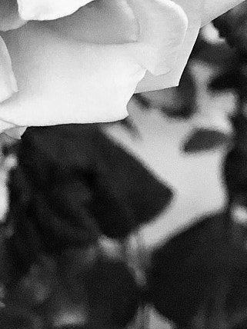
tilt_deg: -3.8
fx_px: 2026
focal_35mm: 213
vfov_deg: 9.0
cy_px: -184
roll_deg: +0.1
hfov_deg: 6.9
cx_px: -111
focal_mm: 6.6
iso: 125
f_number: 2.8
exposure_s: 1/60
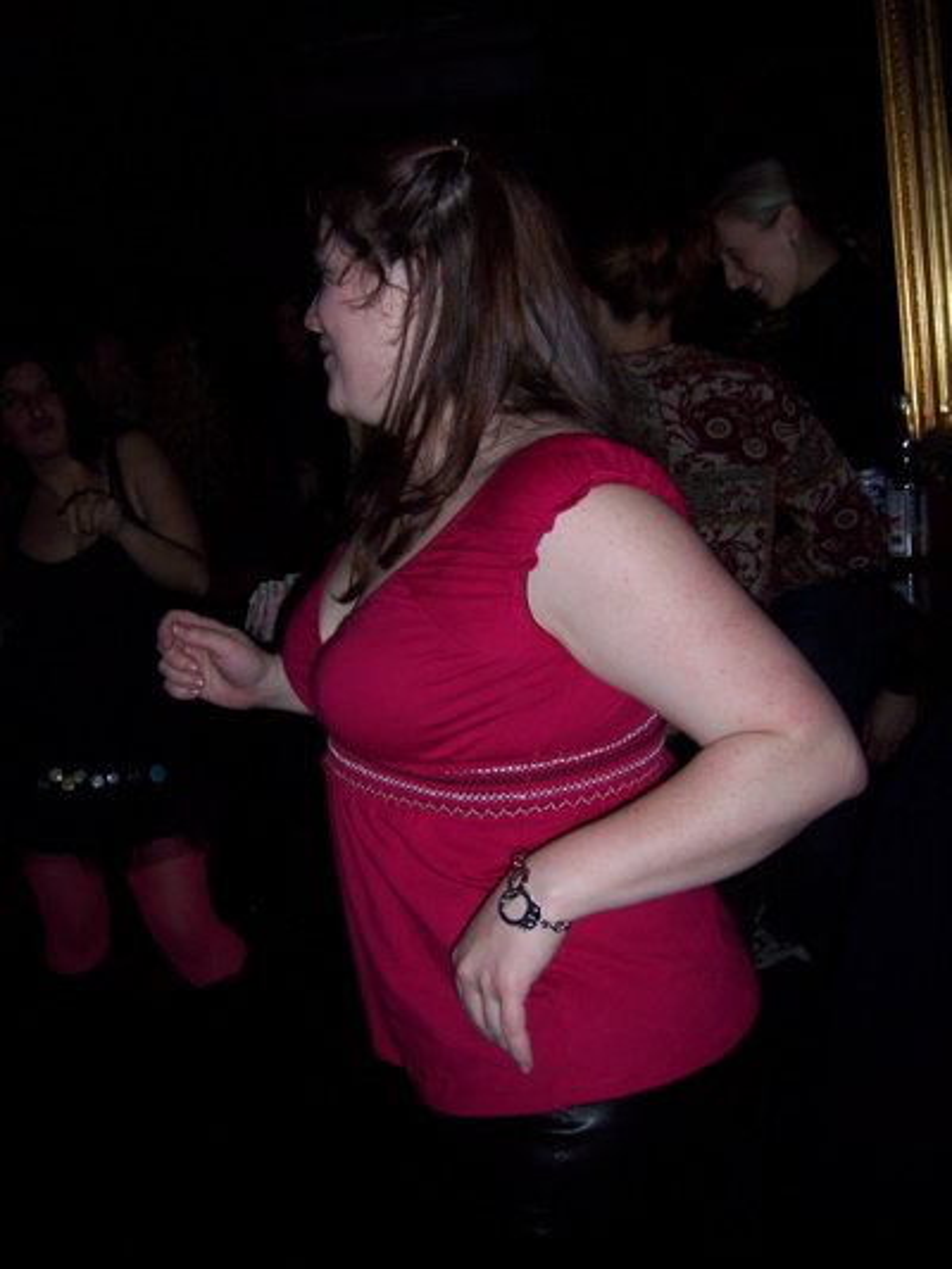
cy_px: 634
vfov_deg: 51.3
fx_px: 1320
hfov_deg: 39.7
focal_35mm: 36
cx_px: 476
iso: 125
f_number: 2.8
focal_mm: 6.2
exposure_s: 1/60
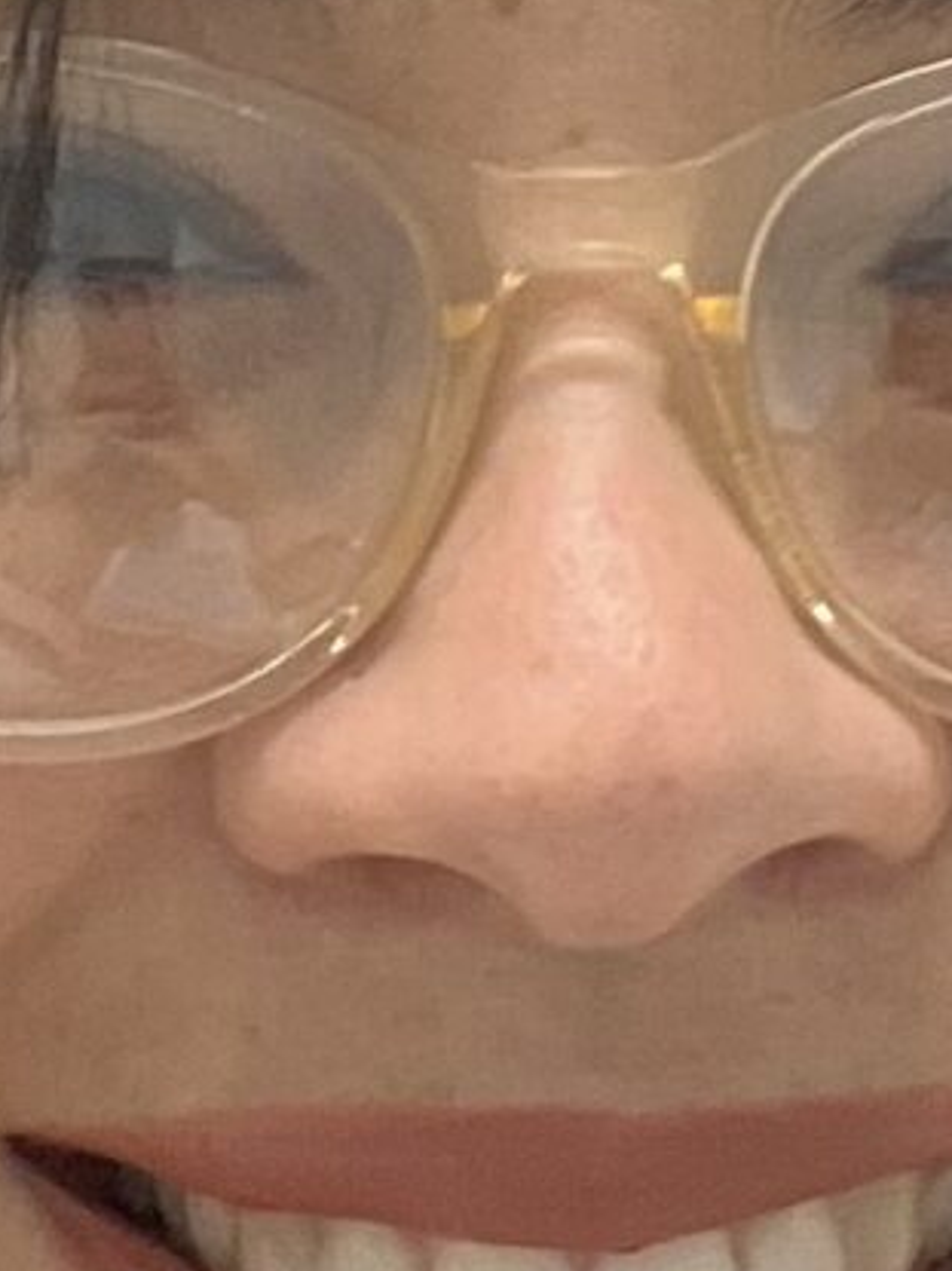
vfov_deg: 10.7
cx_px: 129
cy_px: 251
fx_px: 6787
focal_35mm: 185
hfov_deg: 8.0
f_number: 2.2
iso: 200
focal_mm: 2.71
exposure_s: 1/50
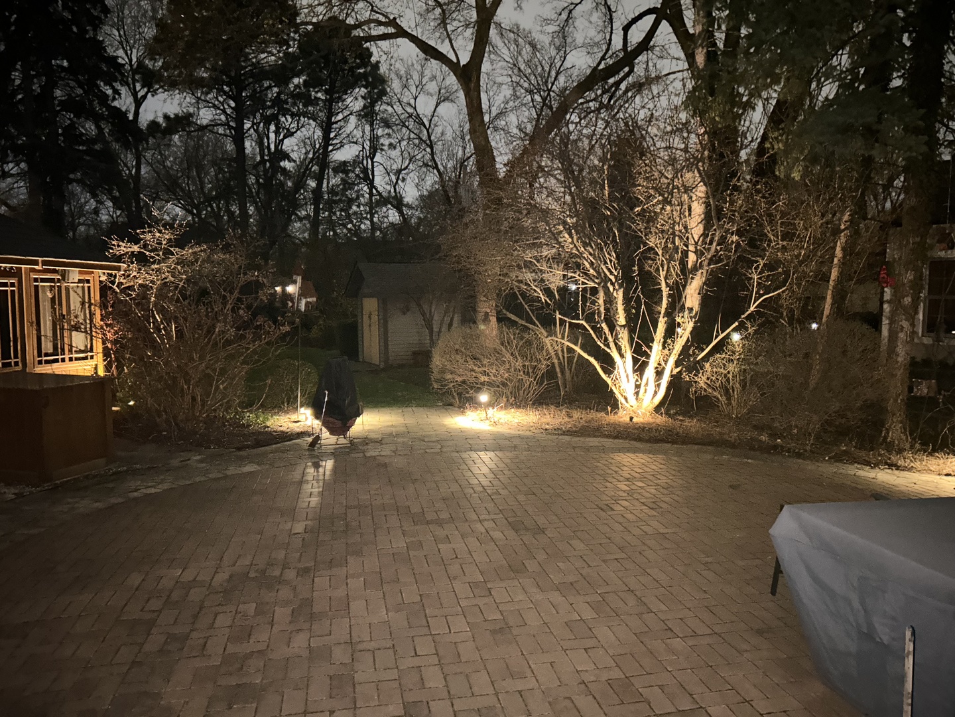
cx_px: 478
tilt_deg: -6.1
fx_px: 717
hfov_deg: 67.3
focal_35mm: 26
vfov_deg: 53.1
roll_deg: +0.4
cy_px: 358
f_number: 1.5
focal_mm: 5.7
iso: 1600
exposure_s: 1/4
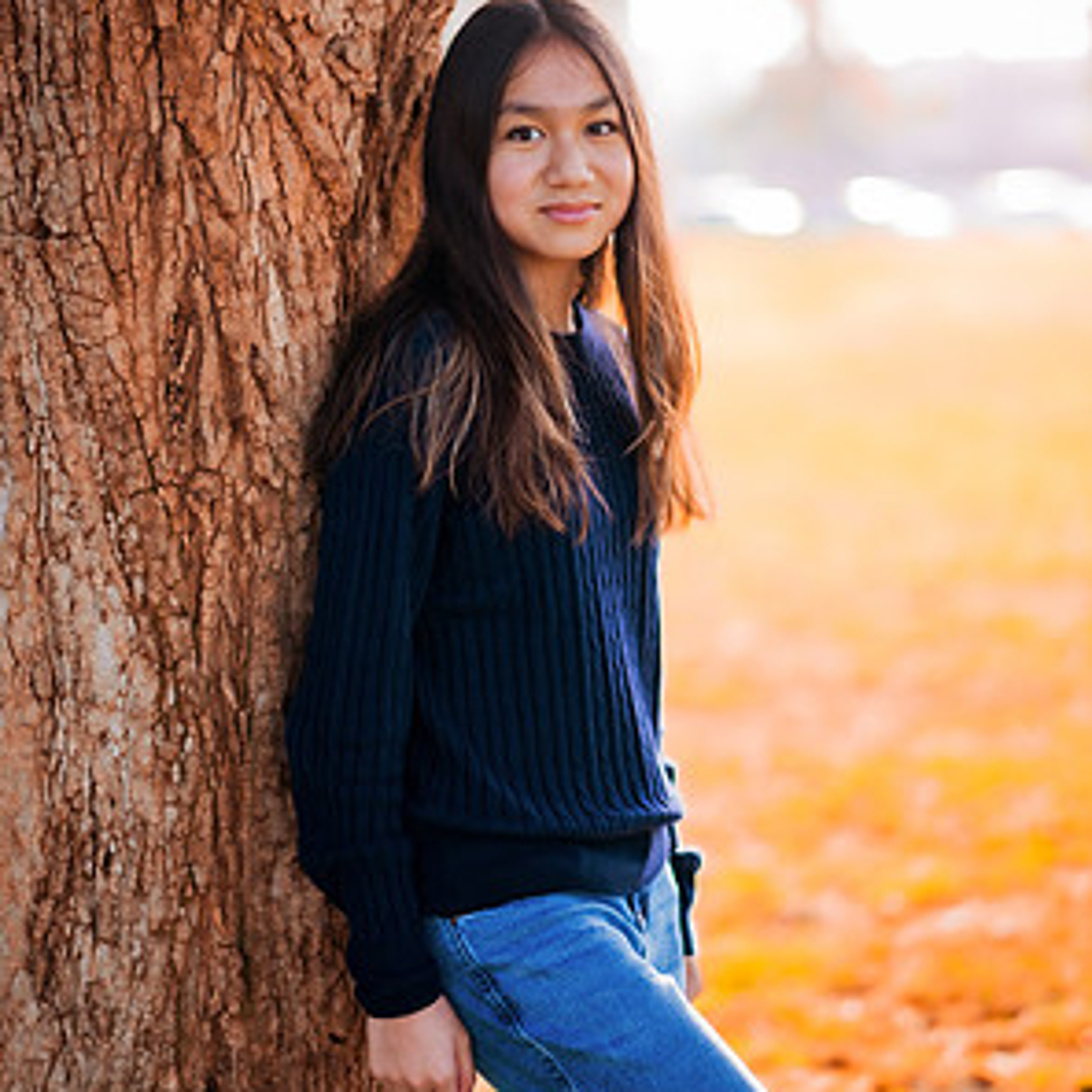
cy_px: 465
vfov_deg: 23.0
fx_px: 2677
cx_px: 542
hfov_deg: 23.1
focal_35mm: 75
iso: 100
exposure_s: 1/500
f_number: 1.4
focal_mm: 58
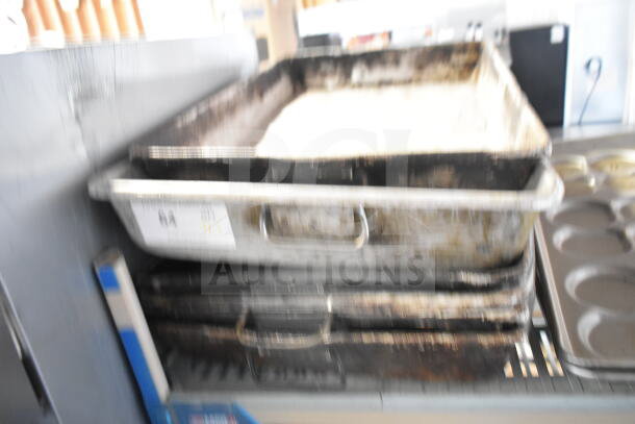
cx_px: 318
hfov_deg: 67.4
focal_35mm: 27
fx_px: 476
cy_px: 212
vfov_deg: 48.0
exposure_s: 1/30
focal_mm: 18
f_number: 3.5
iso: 3600
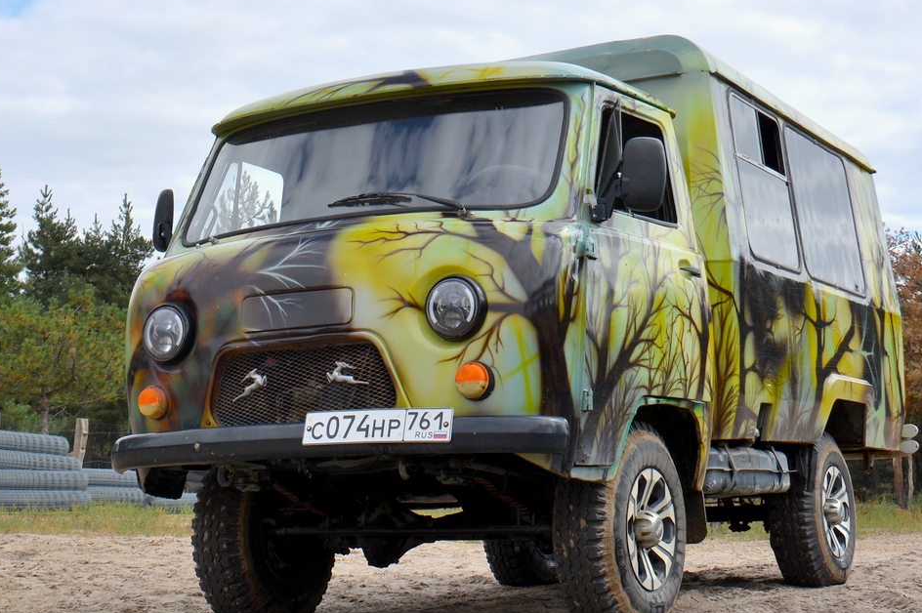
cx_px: 500
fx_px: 1587
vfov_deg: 21.8
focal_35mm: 62
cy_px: 222
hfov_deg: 32.4
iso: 100
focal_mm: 26
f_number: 9
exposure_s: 1/320
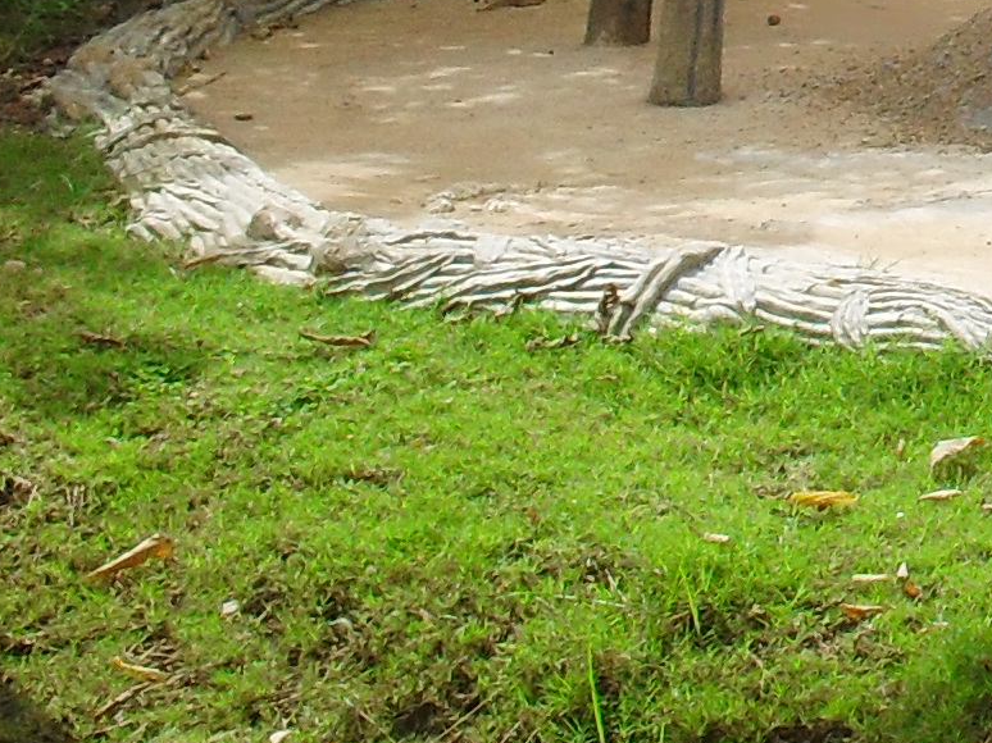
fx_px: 4727
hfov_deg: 11.1
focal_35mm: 165
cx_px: 1825
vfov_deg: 8.6
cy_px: -683
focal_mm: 6.3
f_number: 8.4
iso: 100
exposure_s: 1/180
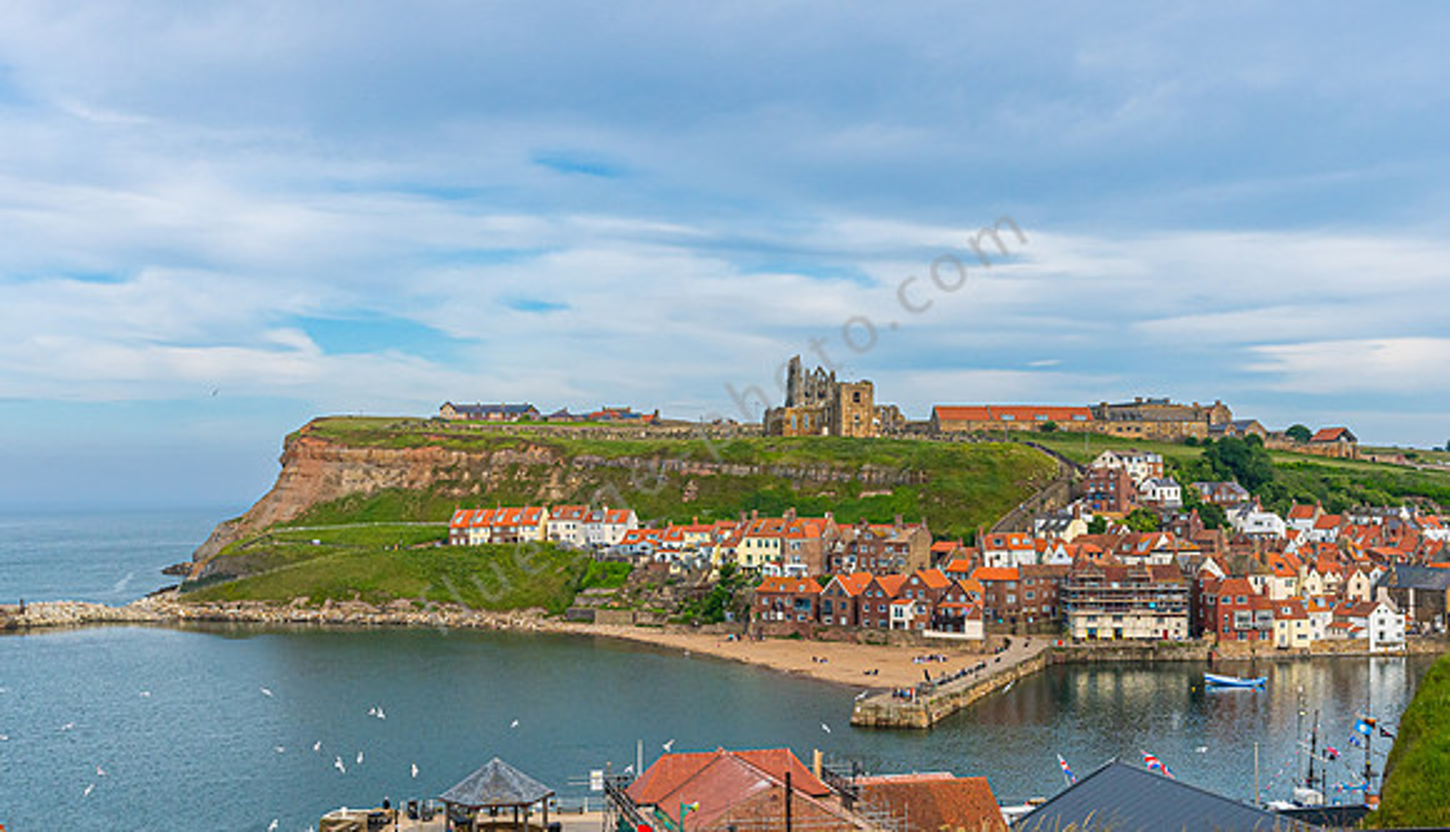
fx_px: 1577
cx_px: 725
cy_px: 480
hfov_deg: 49.4
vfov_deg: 29.5
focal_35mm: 41
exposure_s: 1/1600
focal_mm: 26
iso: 800
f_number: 7.1
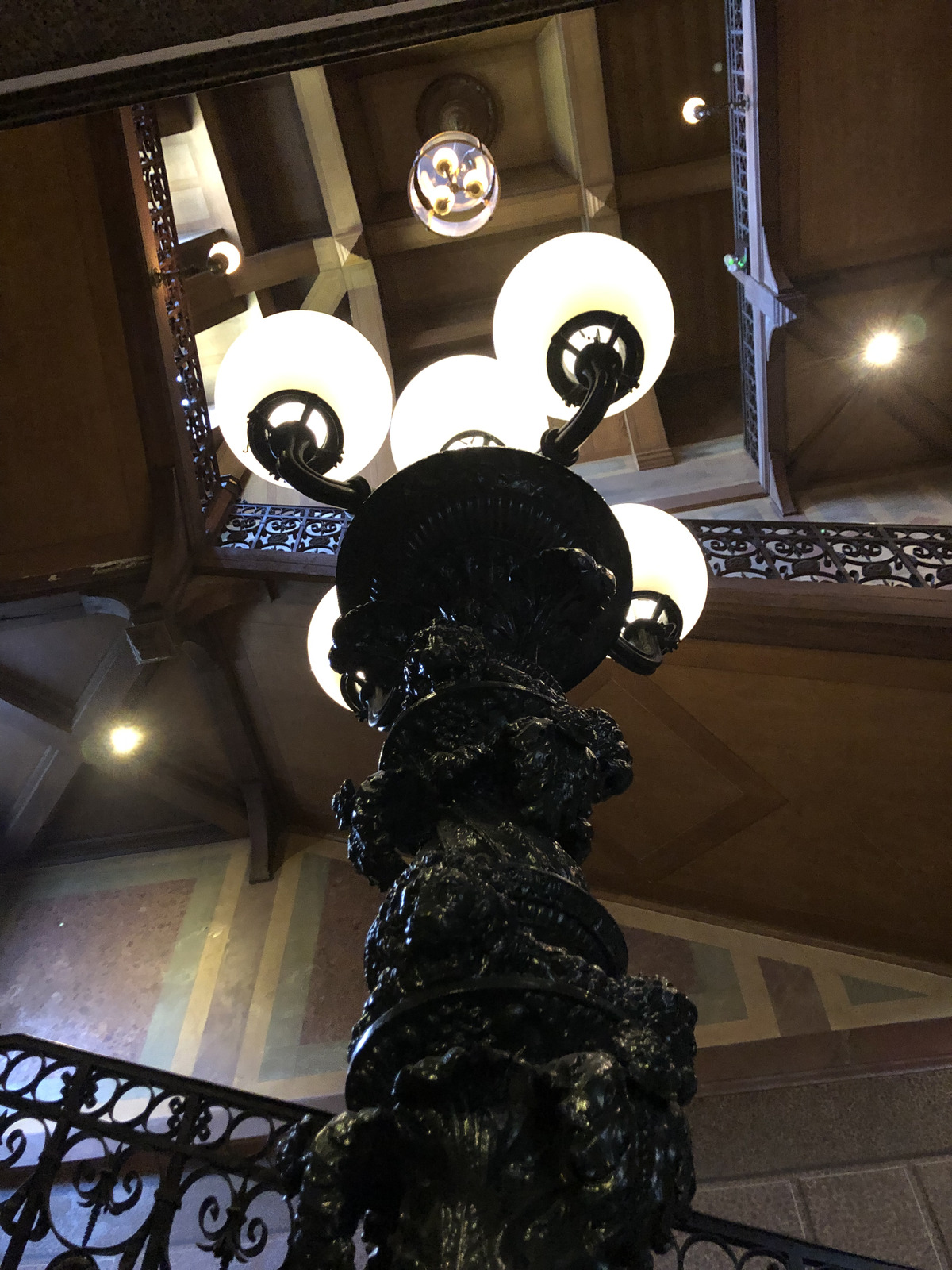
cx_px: 476
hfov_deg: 49.7
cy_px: 635
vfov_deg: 63.4
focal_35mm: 28
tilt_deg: +60.2
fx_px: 1027
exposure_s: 1/4
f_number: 1.8
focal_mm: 4
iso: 100
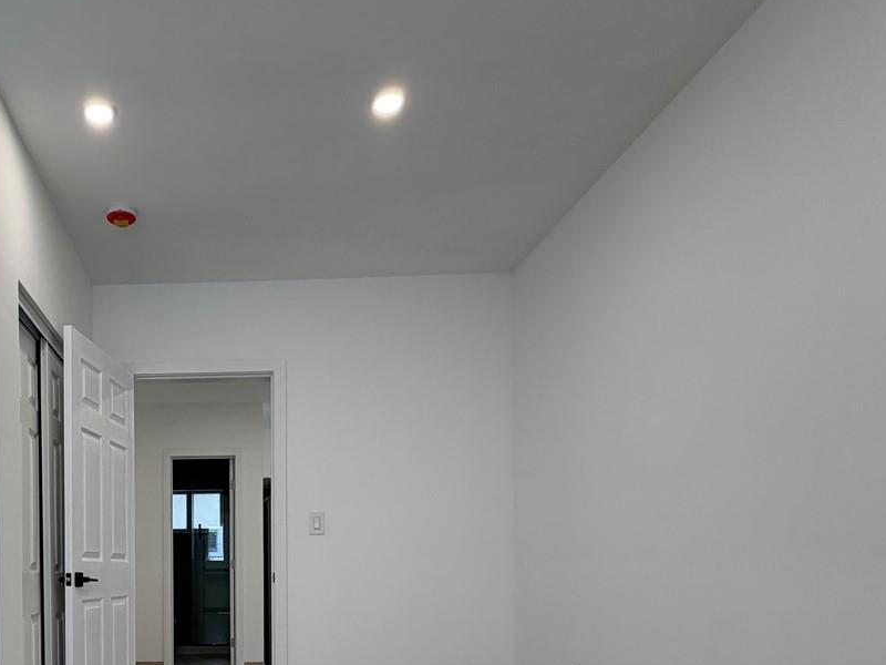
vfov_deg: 45.7
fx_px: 717
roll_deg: +0.2
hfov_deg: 59.3
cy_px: 580
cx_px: 199
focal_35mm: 28
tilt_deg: -1.5
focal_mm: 2.22
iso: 100
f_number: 2.2
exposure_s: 1/120
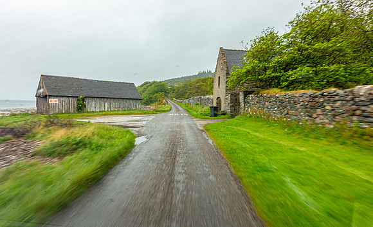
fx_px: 249
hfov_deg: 73.7
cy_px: 103
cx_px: 186
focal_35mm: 25
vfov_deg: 49.0
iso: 125
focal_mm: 8.8
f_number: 8
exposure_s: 1/40
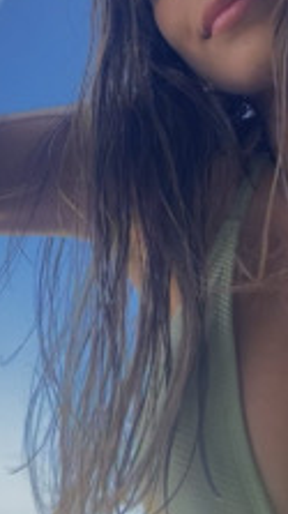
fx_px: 613
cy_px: 76
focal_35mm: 45
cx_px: 173
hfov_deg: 26.4
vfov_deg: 42.6
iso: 25
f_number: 2.2
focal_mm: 2.71
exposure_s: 1/210
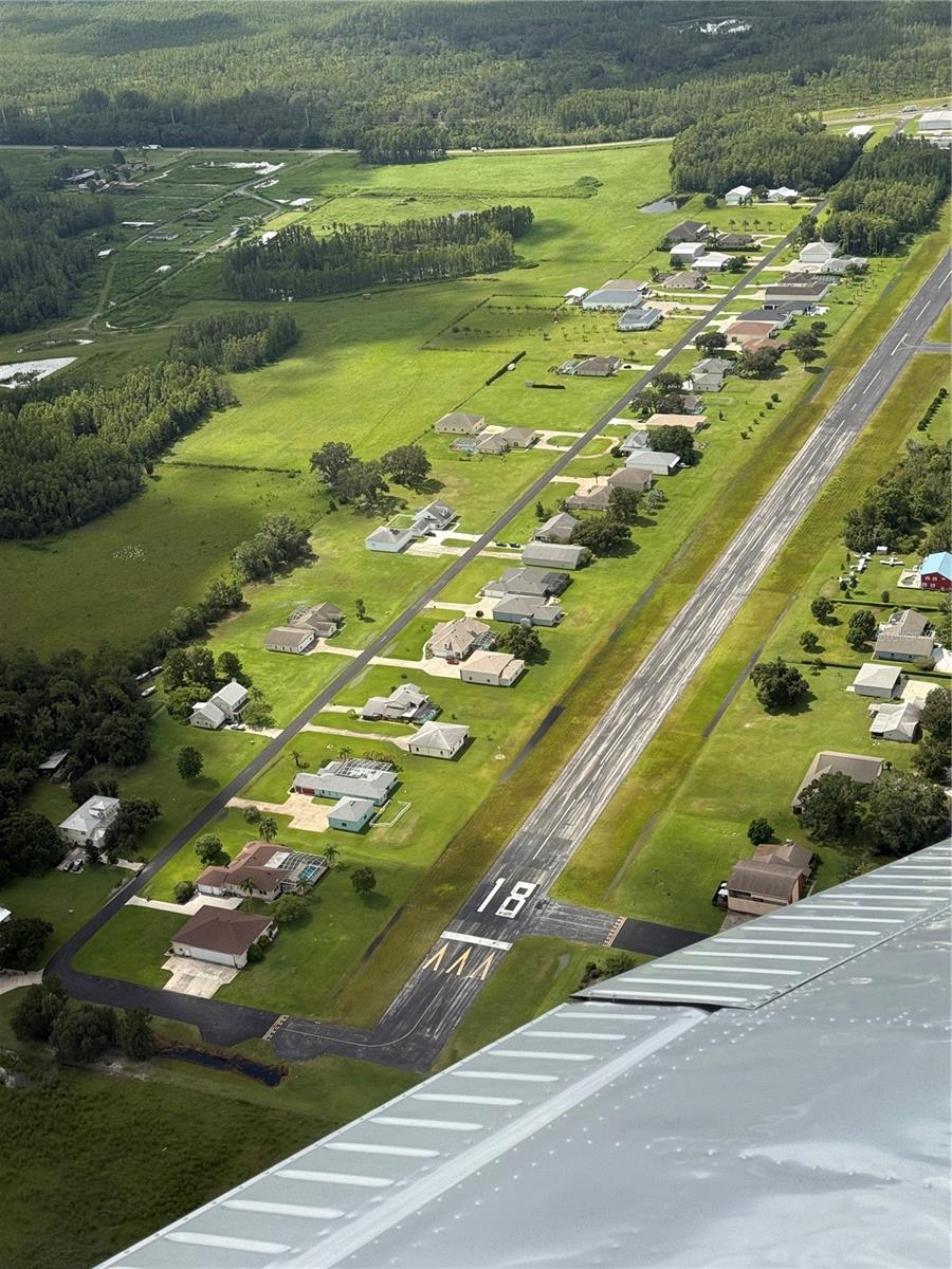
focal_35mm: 48
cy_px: 634
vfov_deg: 39.7
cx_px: 476
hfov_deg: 30.3
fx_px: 1760
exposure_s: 1/2667
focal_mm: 6.76
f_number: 1.78
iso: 64
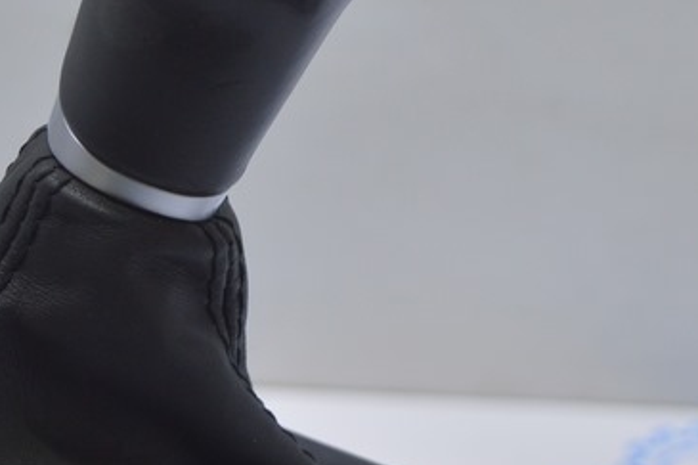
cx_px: 143
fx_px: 3670
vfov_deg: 7.2
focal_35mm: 189
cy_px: 221
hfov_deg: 10.8
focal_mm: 45
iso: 400
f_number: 5.6
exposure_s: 1/25
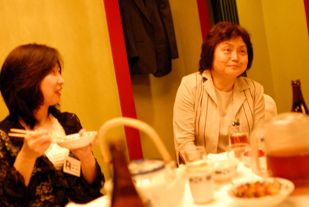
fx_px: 361
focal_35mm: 42
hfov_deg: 46.3
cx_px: 154
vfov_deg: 32.0
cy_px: 104
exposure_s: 1/60
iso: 800
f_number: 2
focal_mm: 28
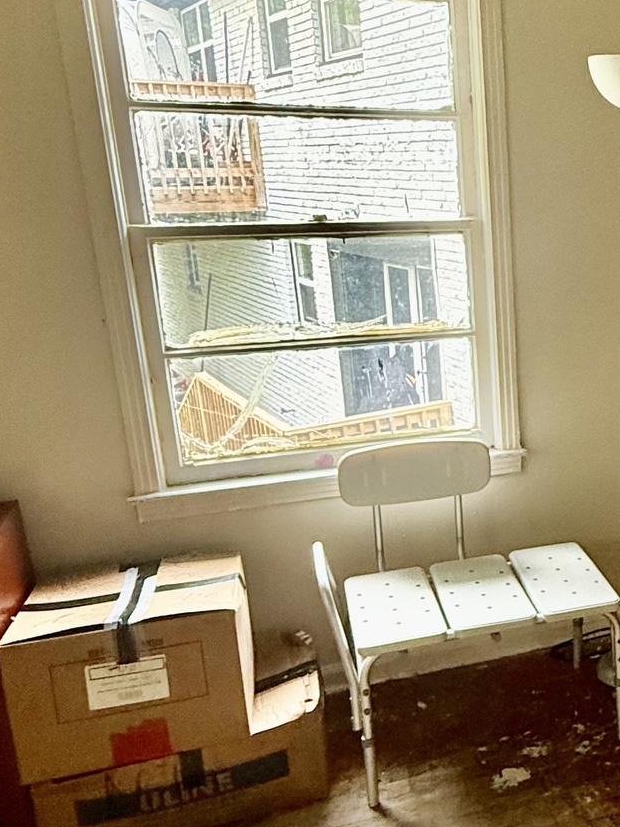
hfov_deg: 32.5
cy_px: 430
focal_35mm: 39
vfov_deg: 47.9
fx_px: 932
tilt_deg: -14.5
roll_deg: -1.3
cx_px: 678
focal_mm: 2.22
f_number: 2.2
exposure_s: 1/70
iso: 320
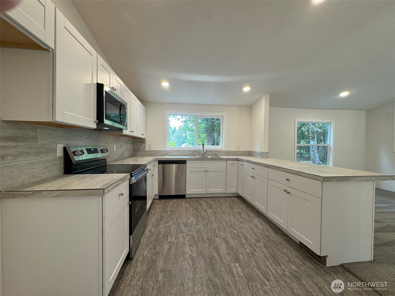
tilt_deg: -1.6
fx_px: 160
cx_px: 198
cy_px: 148
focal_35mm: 14
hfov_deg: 102.1
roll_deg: -0.6
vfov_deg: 85.7
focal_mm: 2.22
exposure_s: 1/120
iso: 160
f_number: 2.2
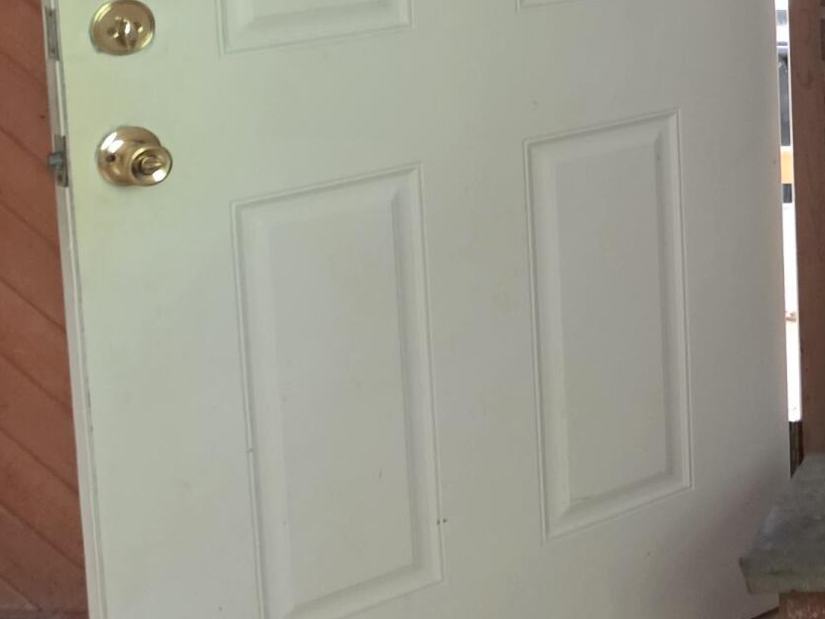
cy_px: -139
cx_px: 1440
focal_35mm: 83
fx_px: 1978
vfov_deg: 16.9
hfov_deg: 18.8
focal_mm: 6.5
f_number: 1.4
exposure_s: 1/30
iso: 1000
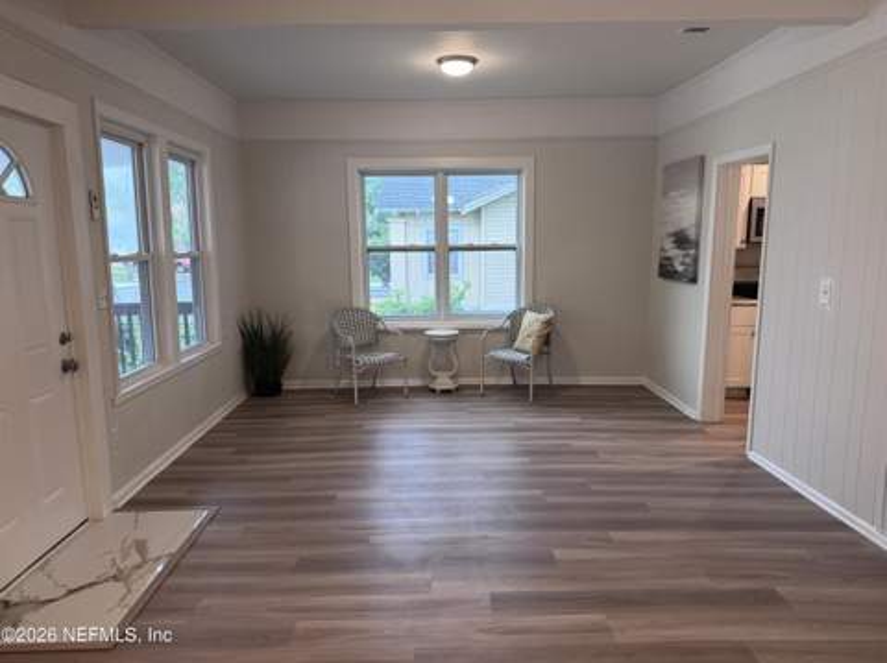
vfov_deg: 56.7
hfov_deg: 71.7
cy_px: 332
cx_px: 444
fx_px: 614
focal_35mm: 24
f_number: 1.78
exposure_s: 1/60
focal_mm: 6.76
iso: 125
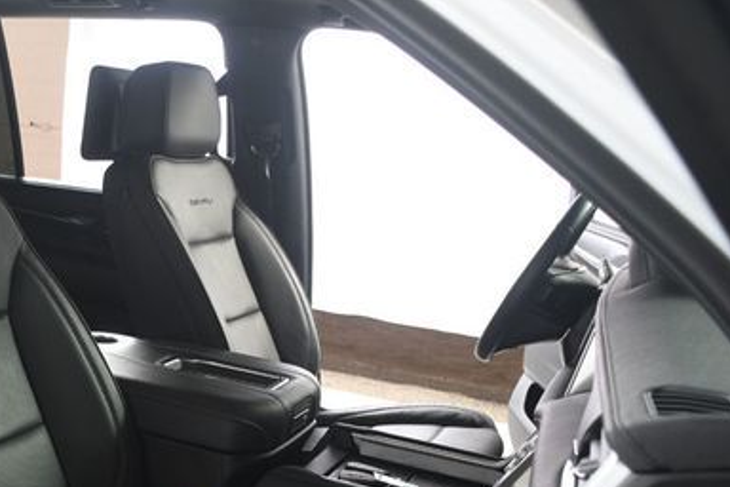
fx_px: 1014
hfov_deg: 37.9
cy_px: 401
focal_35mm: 50
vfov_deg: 26.4
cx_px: 129
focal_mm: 20
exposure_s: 1/160
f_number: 3.5
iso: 100
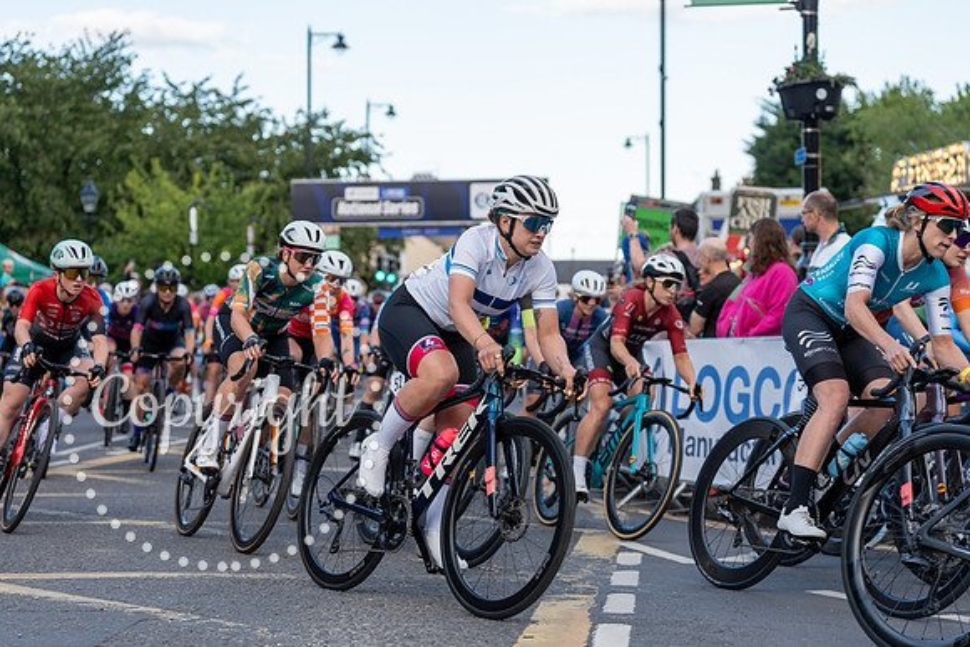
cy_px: 324
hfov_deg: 28.8
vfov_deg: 19.5
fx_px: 1886
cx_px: 485
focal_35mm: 70
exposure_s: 1/1000
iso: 320
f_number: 3.2
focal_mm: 70
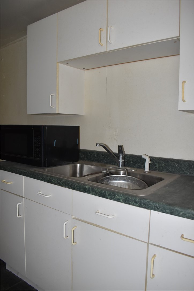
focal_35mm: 27
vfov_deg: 67.4
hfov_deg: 47.9
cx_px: 97
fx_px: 218
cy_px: 146
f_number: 5.6
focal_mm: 18
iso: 800
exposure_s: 1/125
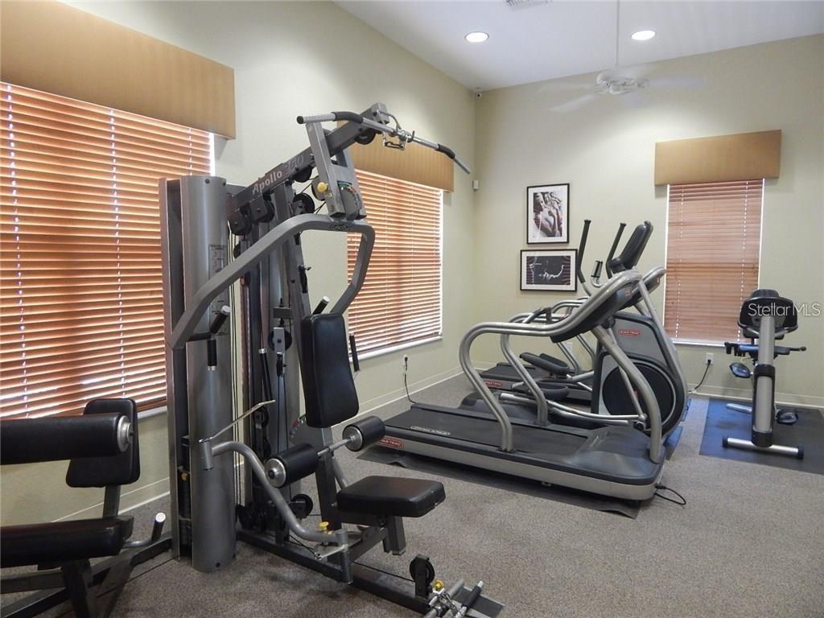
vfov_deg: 61.1
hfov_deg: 76.4
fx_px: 524
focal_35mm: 22
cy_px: 309
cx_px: 412
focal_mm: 4
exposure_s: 1/25
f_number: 3
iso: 400
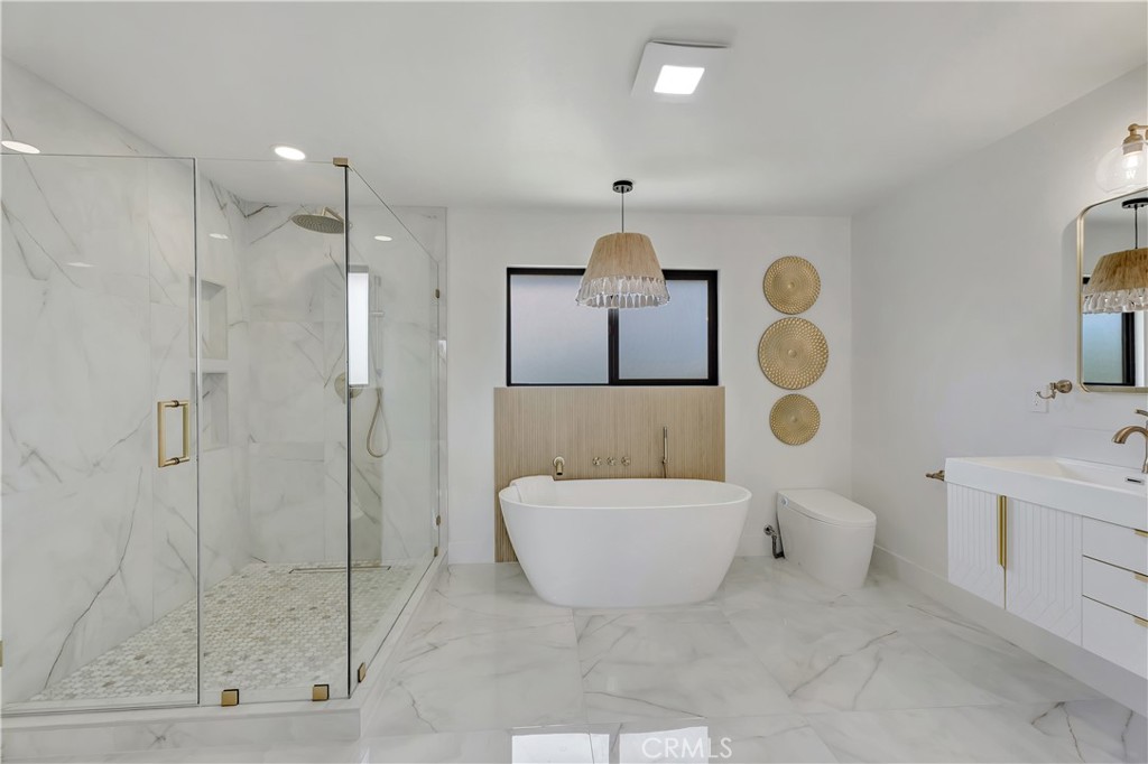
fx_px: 478
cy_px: 382
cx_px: 574
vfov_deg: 77.3
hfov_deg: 100.4
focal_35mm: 15
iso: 100
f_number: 5.6
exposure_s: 1/60
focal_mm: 10
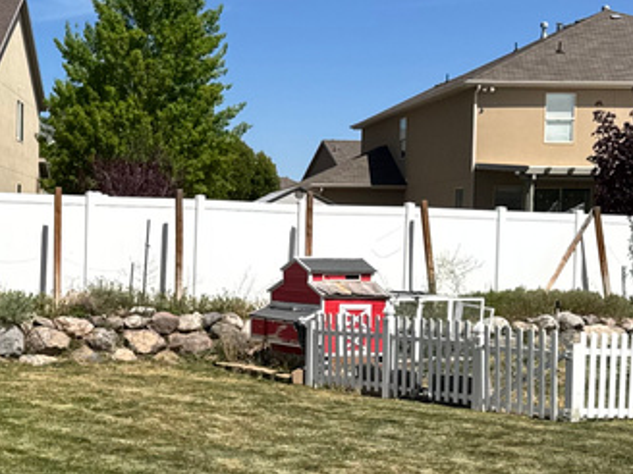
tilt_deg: -2.7
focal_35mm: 75
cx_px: 27
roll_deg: -0.3
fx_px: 1371
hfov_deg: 25.0
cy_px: 274
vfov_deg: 19.6
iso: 80
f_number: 1.78
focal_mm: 6.76
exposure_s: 1/7092
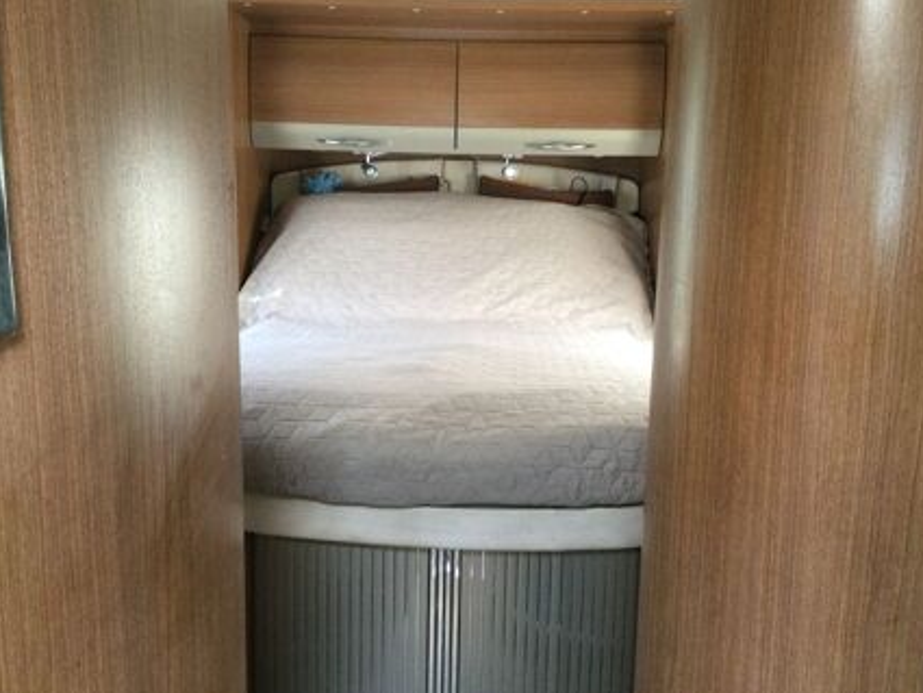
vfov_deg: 40.7
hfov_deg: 52.6
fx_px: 934
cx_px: 447
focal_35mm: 35
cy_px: 352
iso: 160
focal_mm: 3.3
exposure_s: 1/33
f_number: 2.4
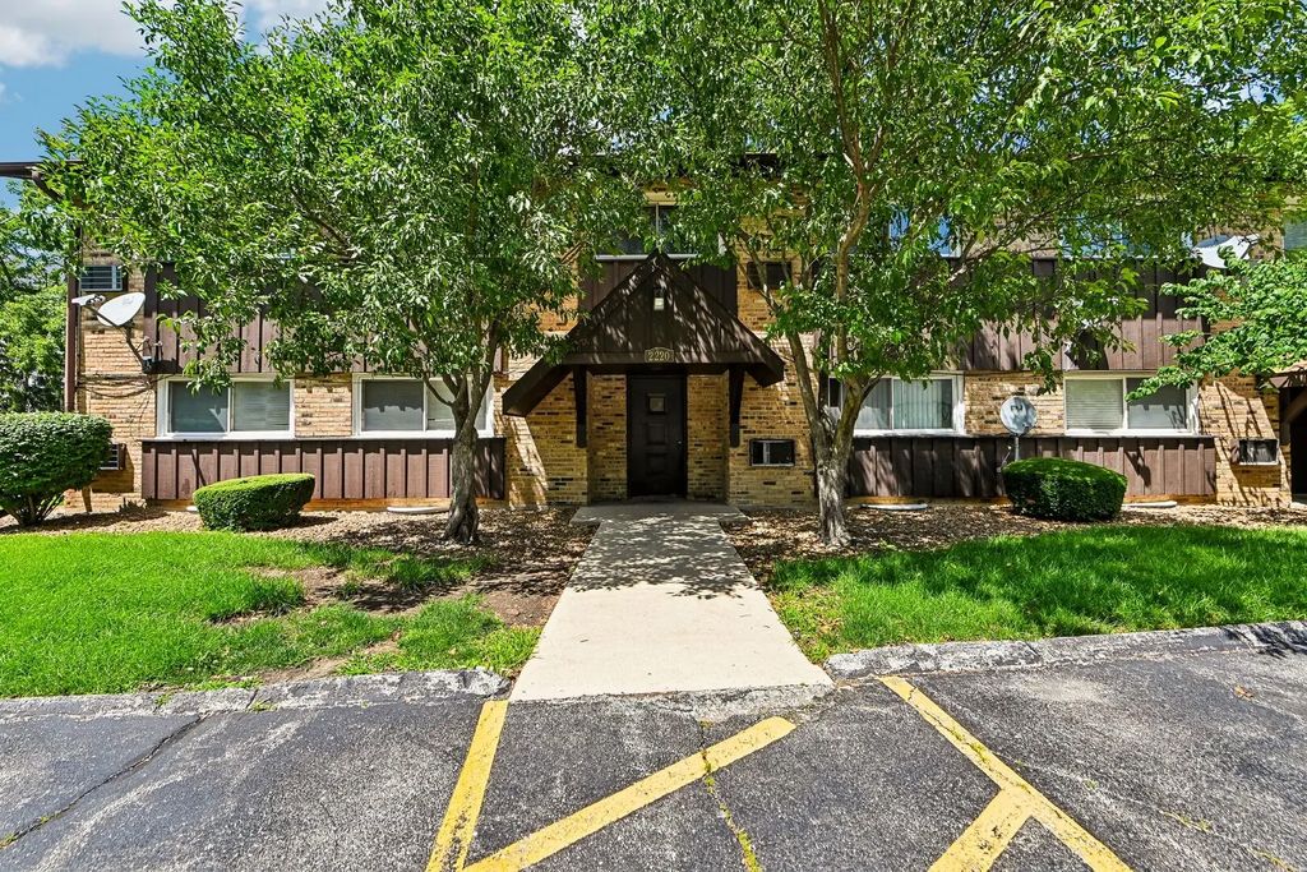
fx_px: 581
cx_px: 654
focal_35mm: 16
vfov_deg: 73.8
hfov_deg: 96.7
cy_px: 436
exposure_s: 1/200
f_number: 13
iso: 400
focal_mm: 16
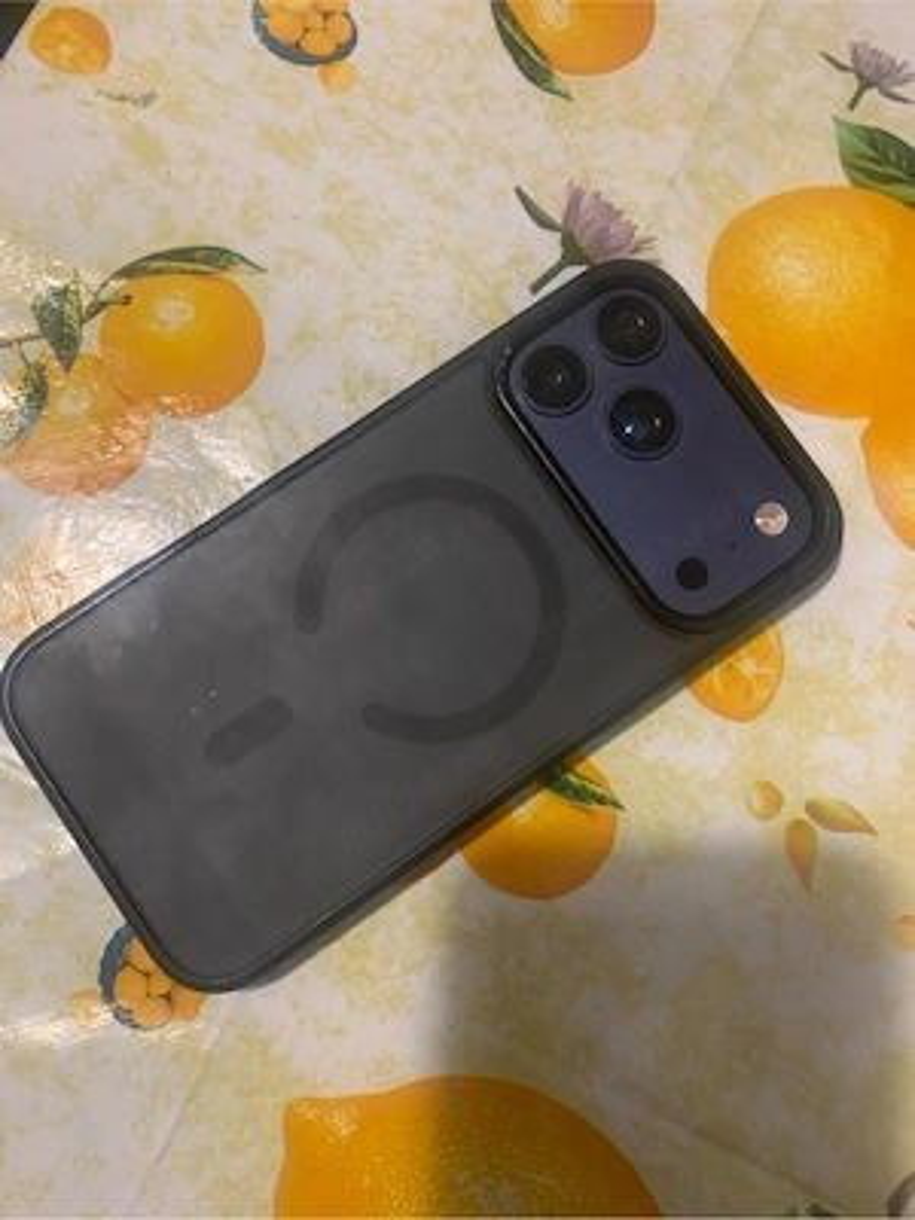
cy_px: 610
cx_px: 458
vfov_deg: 67.3
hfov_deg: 53.1
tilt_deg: -82.3
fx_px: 916
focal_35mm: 26
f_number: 1.8
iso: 400
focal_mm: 4.25
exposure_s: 1/59
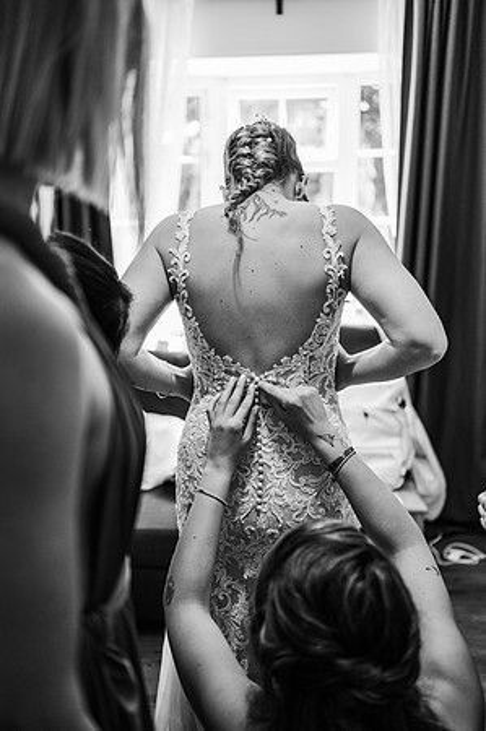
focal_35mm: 35
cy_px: 366
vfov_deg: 54.5
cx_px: 243
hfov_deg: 37.8
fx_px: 710
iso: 360
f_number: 1.8
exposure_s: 1/200
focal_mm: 35
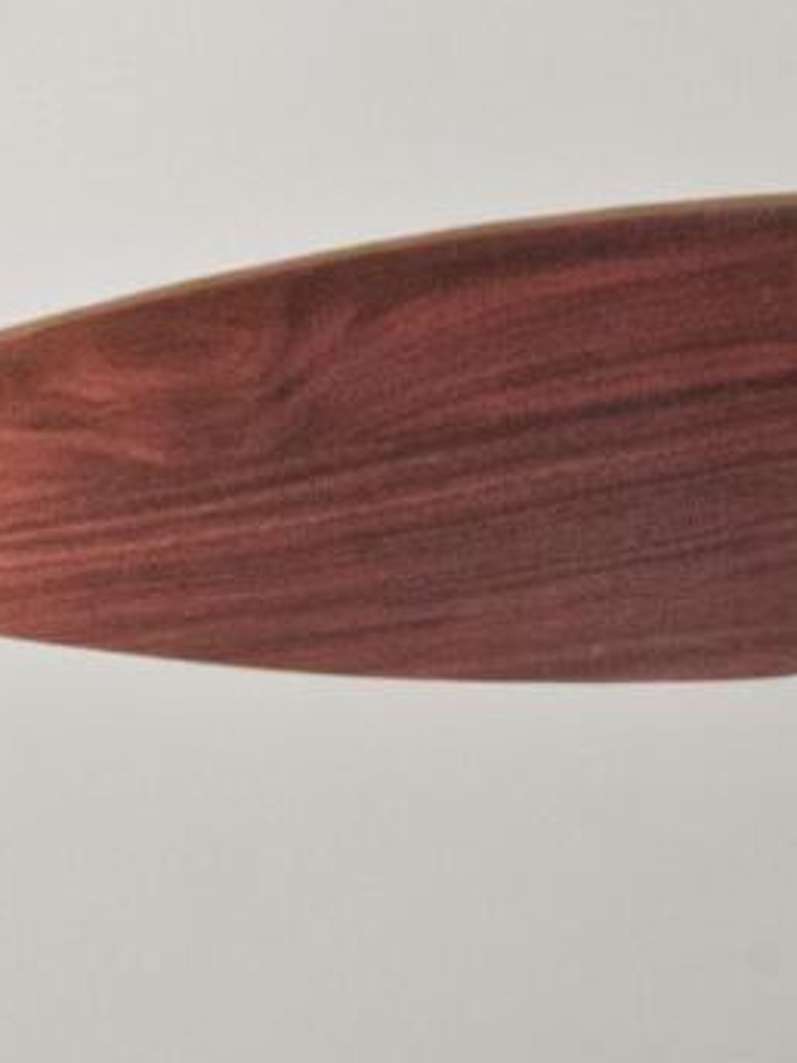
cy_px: 3065
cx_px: -272
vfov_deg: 10.7
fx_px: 4114
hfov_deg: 10.8
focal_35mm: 134
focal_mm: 16
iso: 800
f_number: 22
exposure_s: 1/2.5
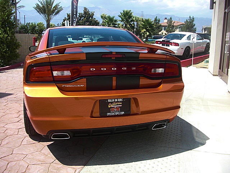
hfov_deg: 51.4
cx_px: 115
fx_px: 239
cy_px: 86
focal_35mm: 36
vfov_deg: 39.7
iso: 50
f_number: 2.8
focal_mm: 6.3
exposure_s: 1/640
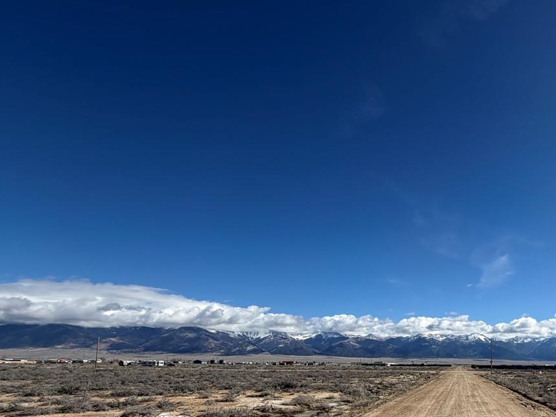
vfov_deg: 49.9
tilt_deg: +1.4
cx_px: 460
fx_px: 417
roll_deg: +1.4
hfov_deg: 60.7
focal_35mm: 26
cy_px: 333
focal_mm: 2.22
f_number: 2.2
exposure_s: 1/1285
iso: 20
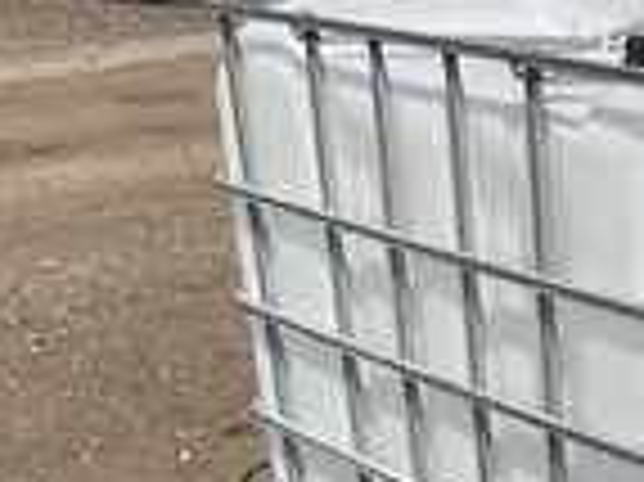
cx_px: 752
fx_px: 1506
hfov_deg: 22.4
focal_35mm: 81
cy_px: 459
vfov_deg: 17.8
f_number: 1.8
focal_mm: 3
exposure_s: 1/3125
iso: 25
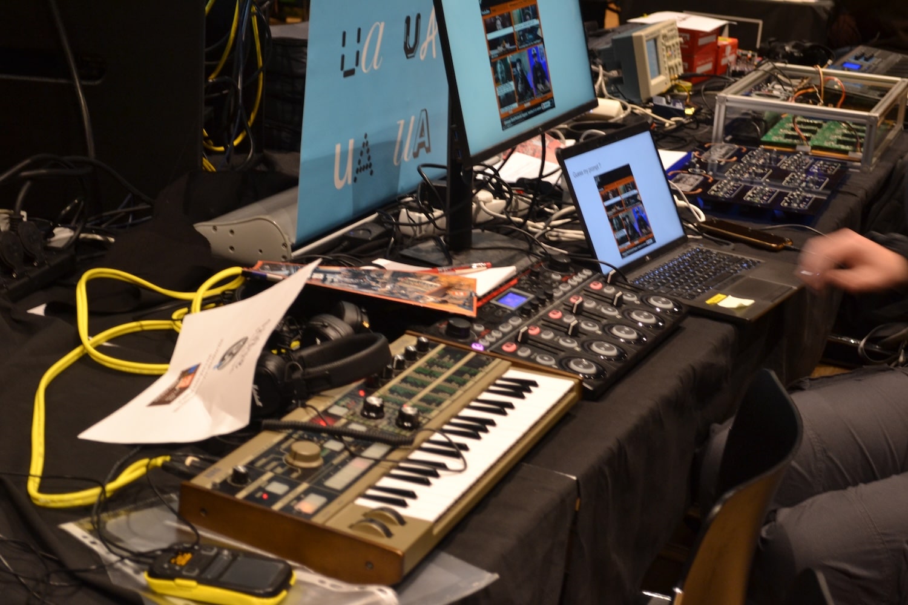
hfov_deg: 30.5
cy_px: 302
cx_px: 454
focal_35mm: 66
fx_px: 1665
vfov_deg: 20.6
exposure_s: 1/15
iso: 720
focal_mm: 44
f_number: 5.3
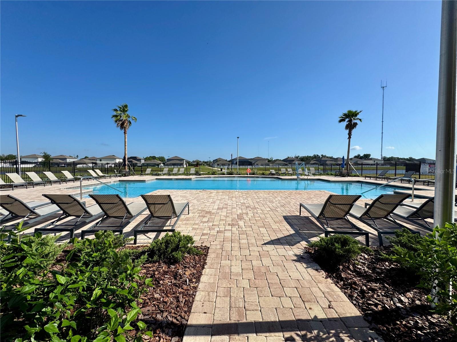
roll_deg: -0.6
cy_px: 171
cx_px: 228
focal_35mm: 14
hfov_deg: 102.1
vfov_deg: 85.7
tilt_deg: -2.2
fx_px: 185
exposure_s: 1/3390
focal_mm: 2.22
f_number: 2.2
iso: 50
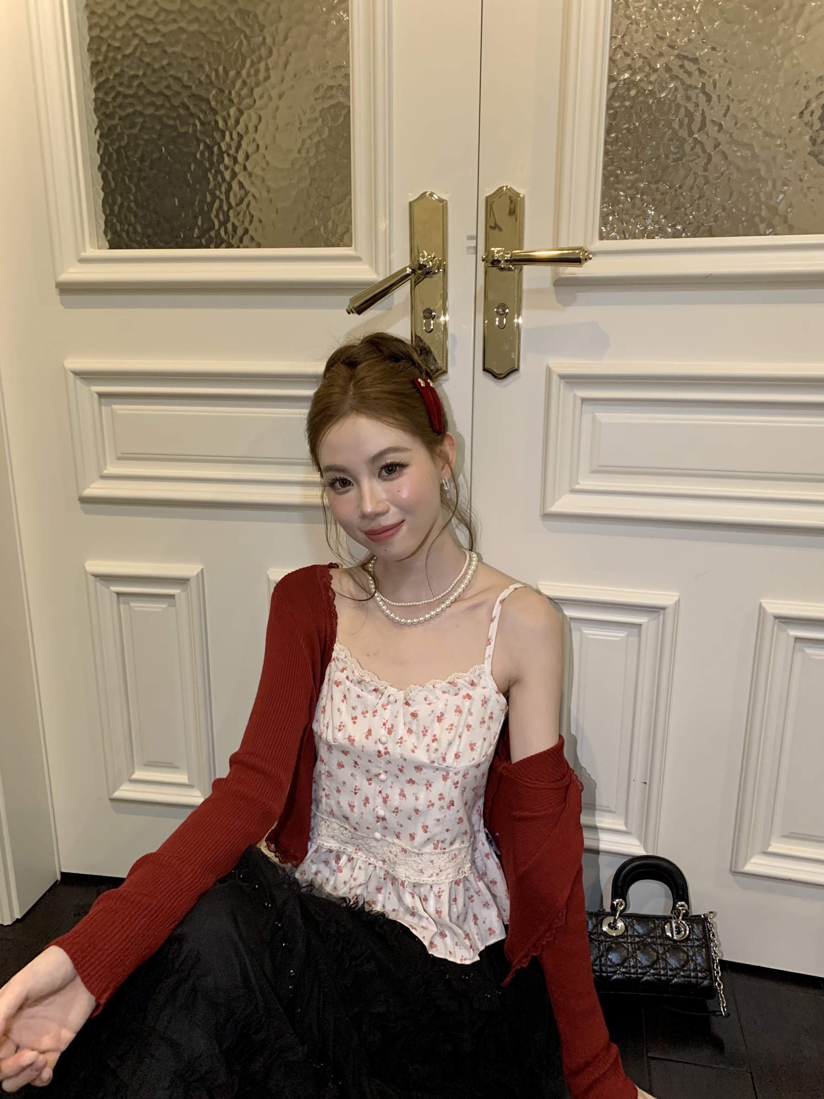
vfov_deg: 67.3
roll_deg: +0.8
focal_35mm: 26
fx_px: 825
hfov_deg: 53.1
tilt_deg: -13.9
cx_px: 412
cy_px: 550
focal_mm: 4.25
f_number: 1.8
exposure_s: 1/60
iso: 320
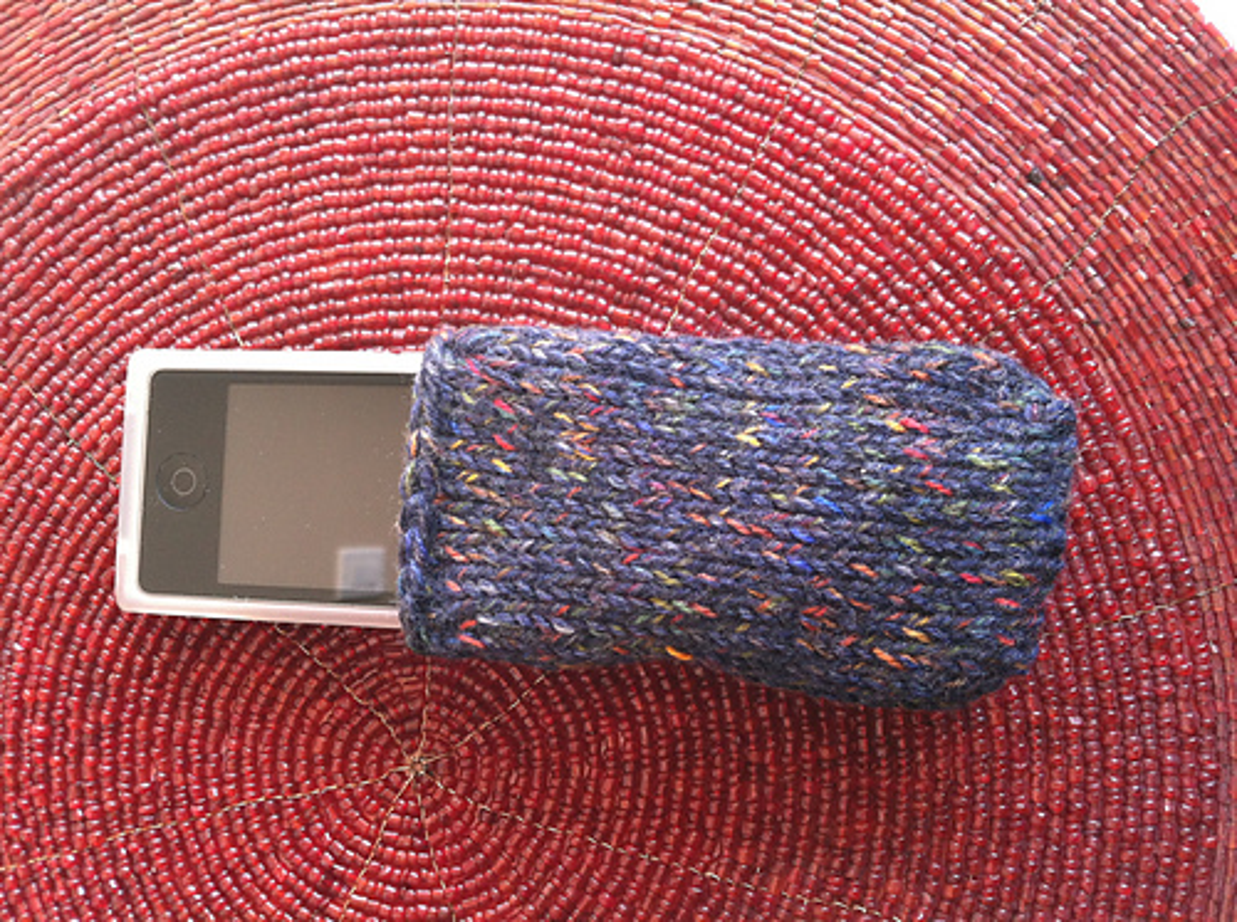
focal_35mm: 35
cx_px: 618
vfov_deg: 40.6
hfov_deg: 52.7
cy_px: 461
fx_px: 1248
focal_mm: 3.85
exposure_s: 1/15
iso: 125
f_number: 2.8
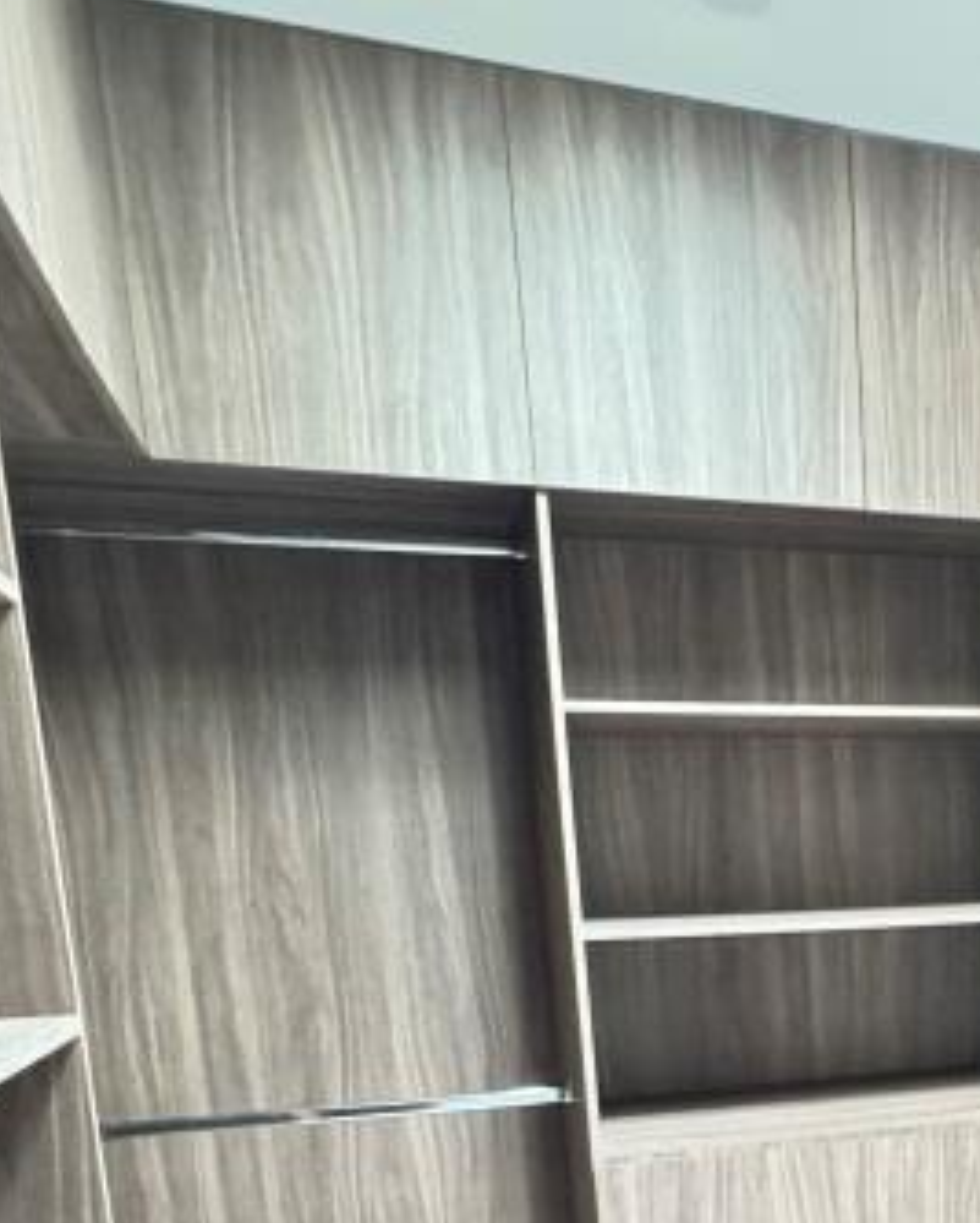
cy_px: 1113
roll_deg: +2.1
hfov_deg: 31.4
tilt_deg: -10.6
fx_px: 1521
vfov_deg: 40.3
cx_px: 1094
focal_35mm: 42
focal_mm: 2.22
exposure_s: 1/40
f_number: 2.2
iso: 1250
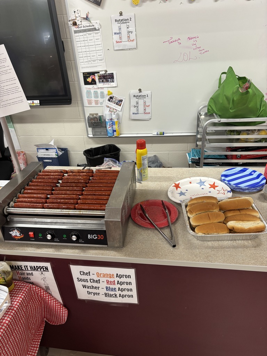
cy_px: 178
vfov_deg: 67.3
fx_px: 267
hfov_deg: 53.1
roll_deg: +4.3
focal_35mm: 26
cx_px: 134
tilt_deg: -29.8
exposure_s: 1/120
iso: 125
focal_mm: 5.96
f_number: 1.6
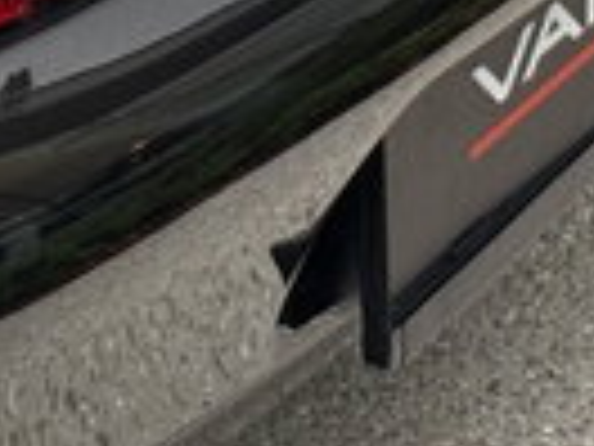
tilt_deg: -27.1
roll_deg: -5.8
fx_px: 5199
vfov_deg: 4.8
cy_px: -631
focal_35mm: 303
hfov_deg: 6.5
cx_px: -14
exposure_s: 1/108
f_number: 1.6
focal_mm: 5.96
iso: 50
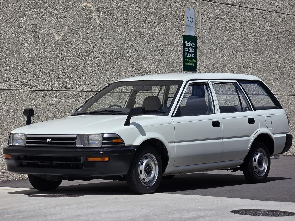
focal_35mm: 115
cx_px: 148
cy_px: 110
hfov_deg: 17.1
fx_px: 980
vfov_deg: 12.9
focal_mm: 18.6
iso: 64
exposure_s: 1/2593
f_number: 3.4
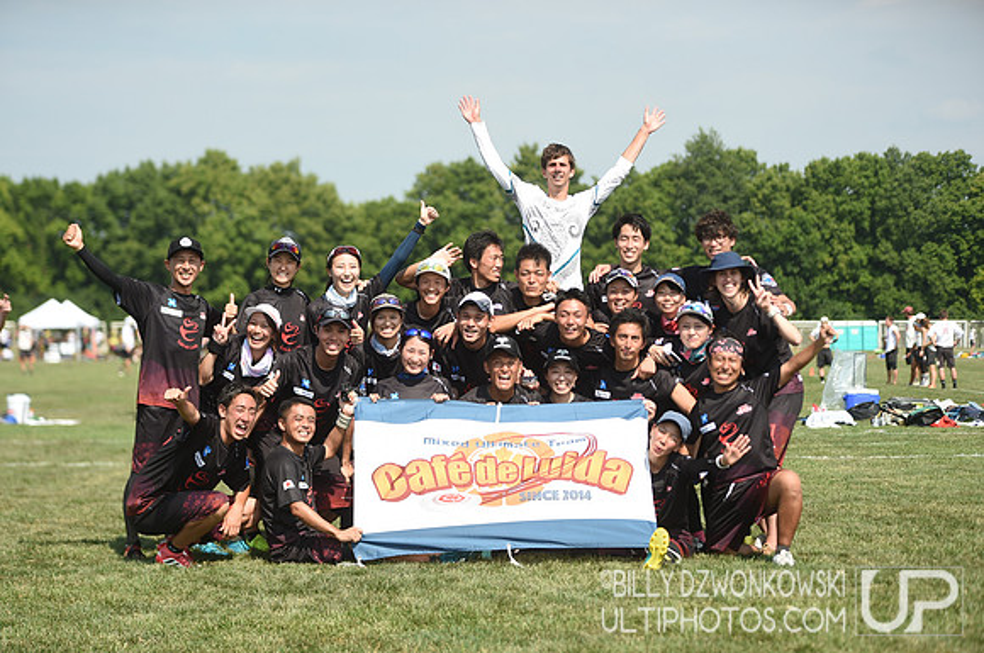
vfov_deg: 13.6
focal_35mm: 100
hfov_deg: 20.4
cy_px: 326
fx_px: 2730
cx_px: 492
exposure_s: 1/1250
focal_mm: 100
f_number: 2.8
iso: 100
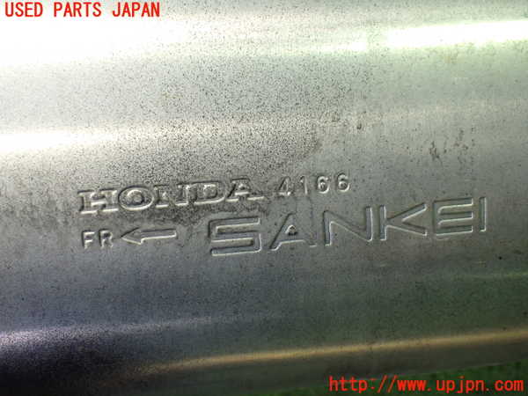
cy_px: 198
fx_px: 625
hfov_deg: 45.8
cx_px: 264
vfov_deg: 35.1
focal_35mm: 41
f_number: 2.8
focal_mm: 7.31
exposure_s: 1/100
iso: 800
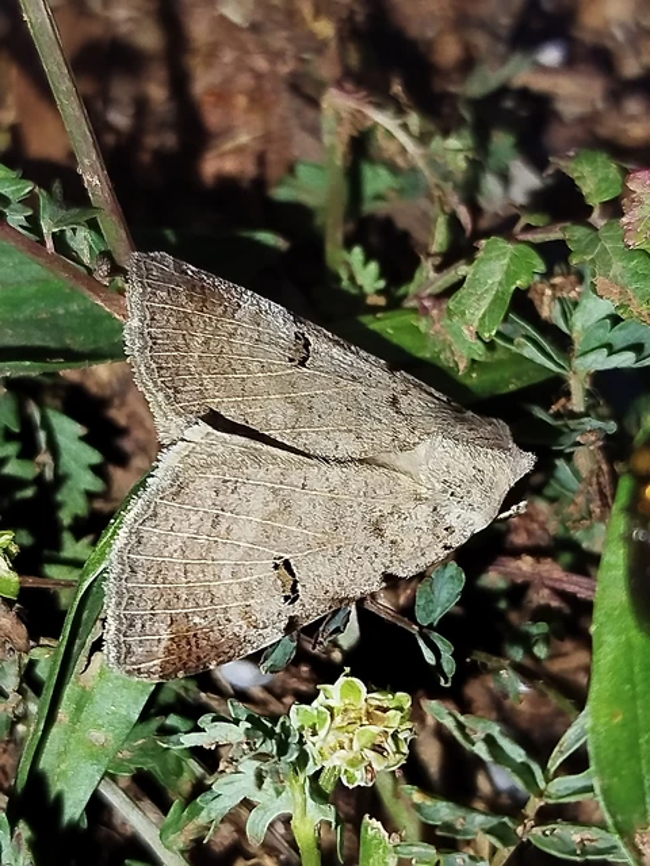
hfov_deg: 19.9
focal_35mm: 74
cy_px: 433
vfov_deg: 26.3
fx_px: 1853
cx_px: 325
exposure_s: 1/50
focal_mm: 5.31
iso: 200
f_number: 1.7
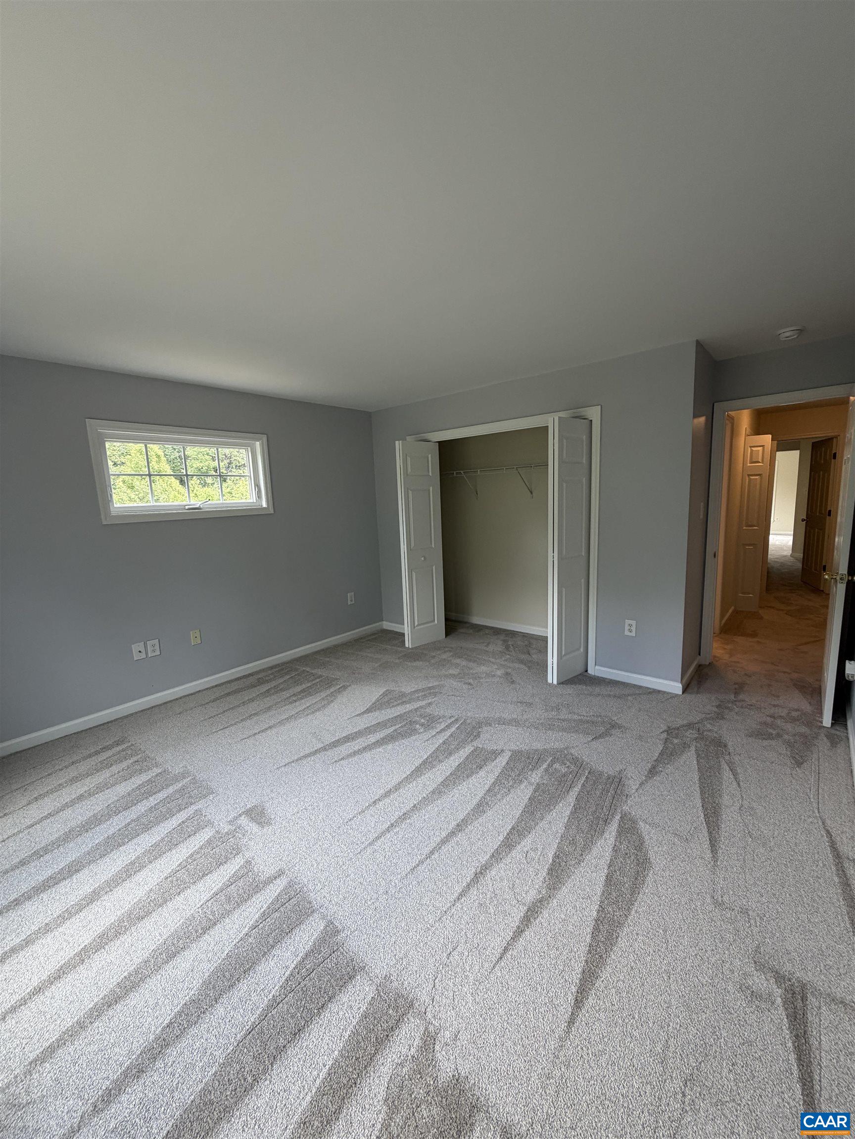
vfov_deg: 102.1
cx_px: 428
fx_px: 461
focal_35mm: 14
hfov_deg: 85.7
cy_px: 570
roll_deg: +2.1
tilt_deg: -9.3
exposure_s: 1/121
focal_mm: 2.22
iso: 100
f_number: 2.2
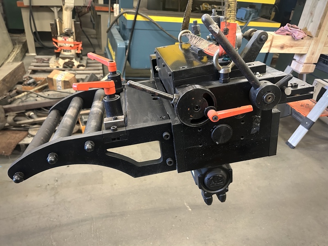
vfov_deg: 53.1
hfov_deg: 67.3
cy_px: 123
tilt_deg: -31.0
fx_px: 246
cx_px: 164
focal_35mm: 26
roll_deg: -5.2
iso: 500
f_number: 1.5
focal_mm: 5.7
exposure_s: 1/60
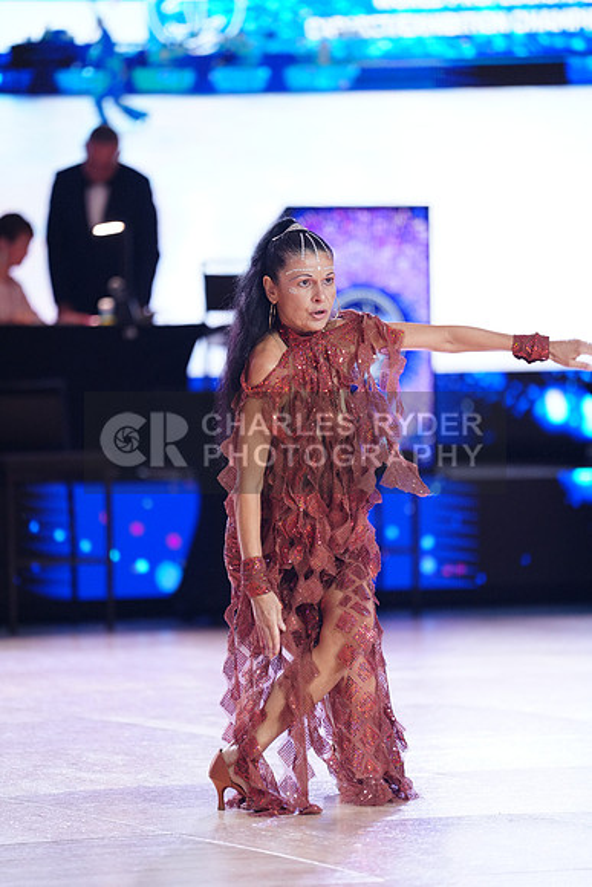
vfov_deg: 10.4
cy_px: 444
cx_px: 296
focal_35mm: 197
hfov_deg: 7.0
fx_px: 4856
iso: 2000
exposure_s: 1/400
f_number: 2.8
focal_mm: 197
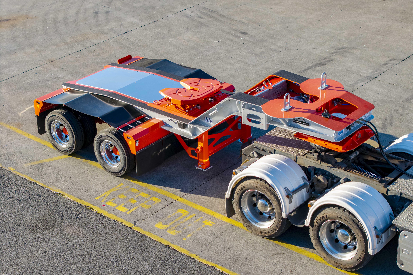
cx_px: 206
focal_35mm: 32
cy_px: 138
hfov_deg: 58.3
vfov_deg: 40.8
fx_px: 370
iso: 180
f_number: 5.6
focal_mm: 21.5
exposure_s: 1/250
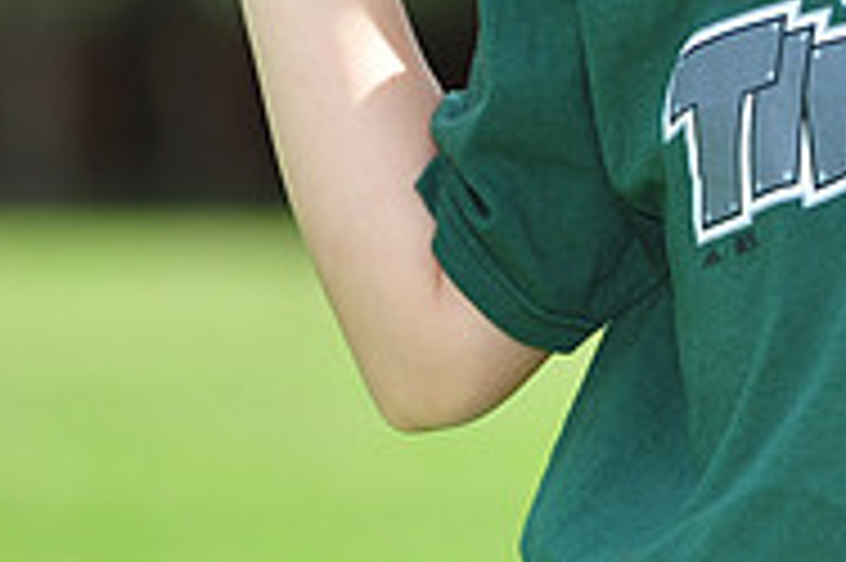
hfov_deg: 3.8
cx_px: 864
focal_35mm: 541
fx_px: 12702
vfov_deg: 2.5
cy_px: -261
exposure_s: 1/1600
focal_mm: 175
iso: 400
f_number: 5
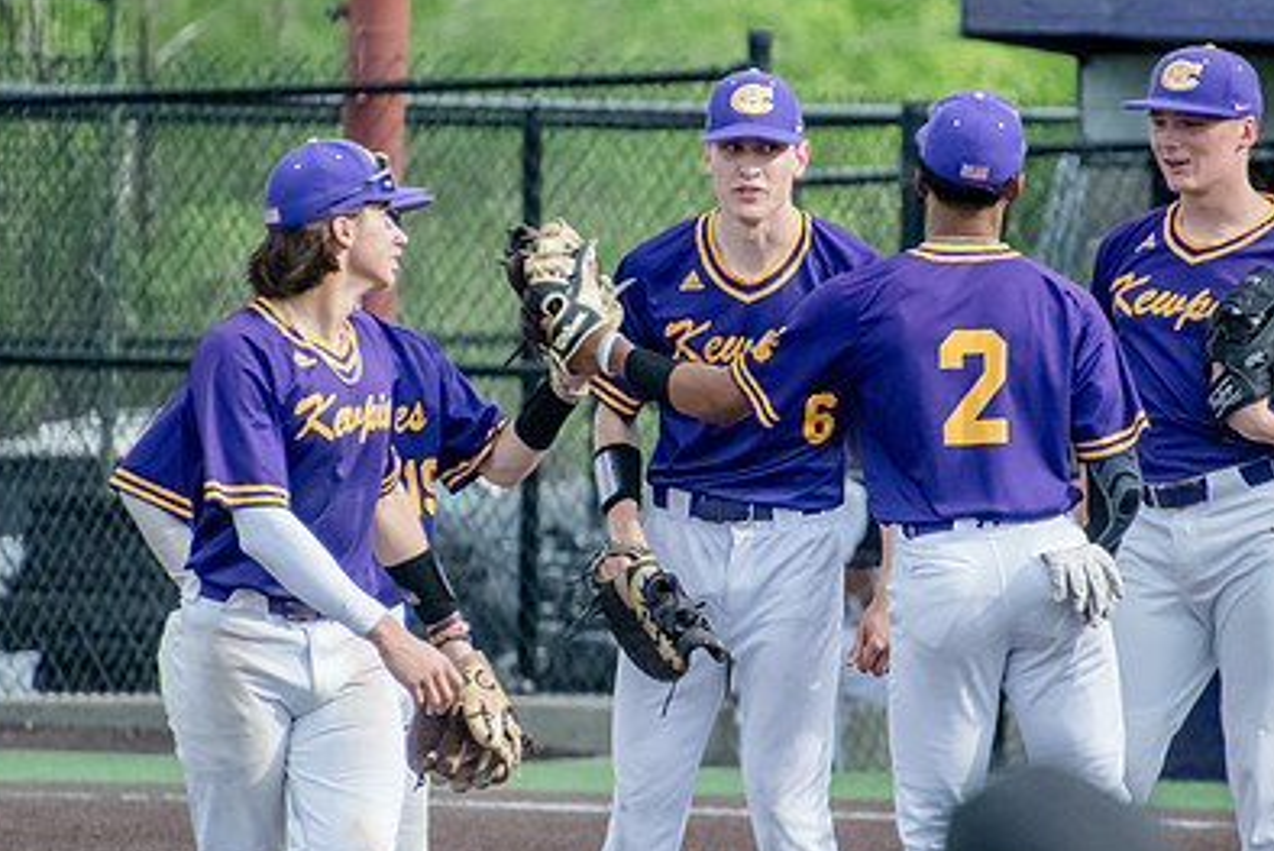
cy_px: 432
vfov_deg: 1.9
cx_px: 734
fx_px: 25771
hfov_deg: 2.8
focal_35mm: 728
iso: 3200
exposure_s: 1/4000
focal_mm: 330
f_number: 6.3
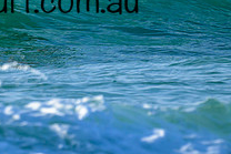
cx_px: -100
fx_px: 19680
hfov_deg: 0.7
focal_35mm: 3065
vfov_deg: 0.4
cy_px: 20
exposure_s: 1/2000
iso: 360
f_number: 6.3
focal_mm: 800
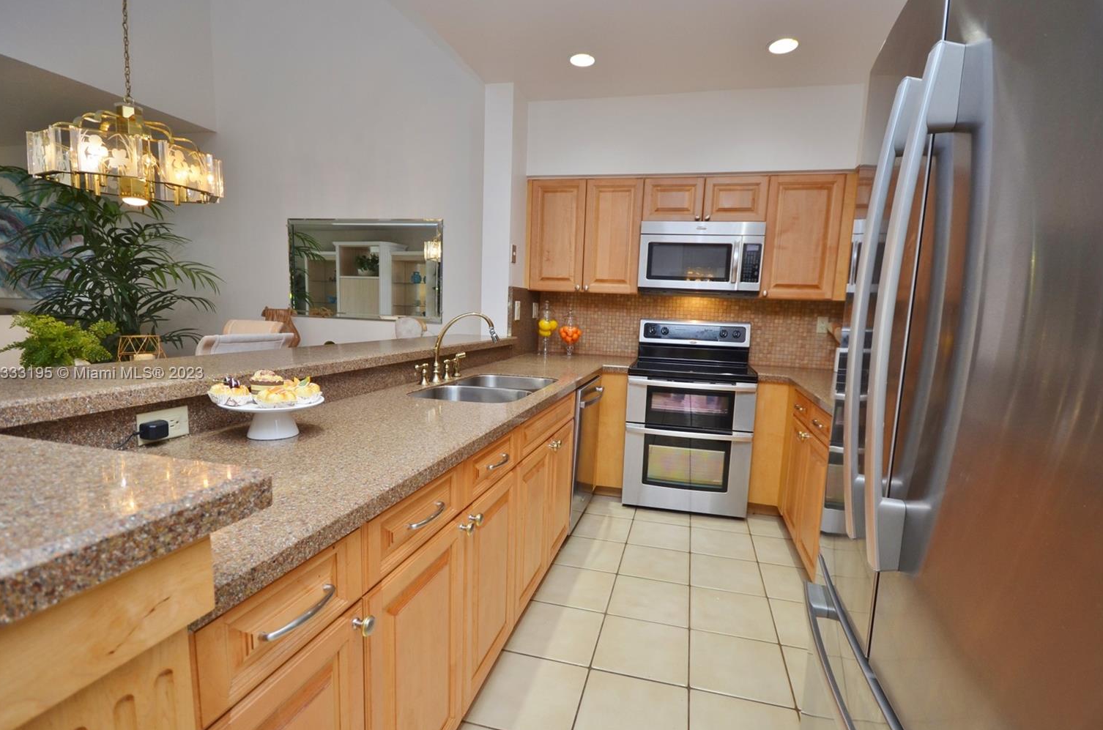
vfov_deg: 68.5
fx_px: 536
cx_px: 555
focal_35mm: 18
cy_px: 375
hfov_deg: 91.6
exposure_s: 1/60
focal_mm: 11
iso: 200
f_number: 5
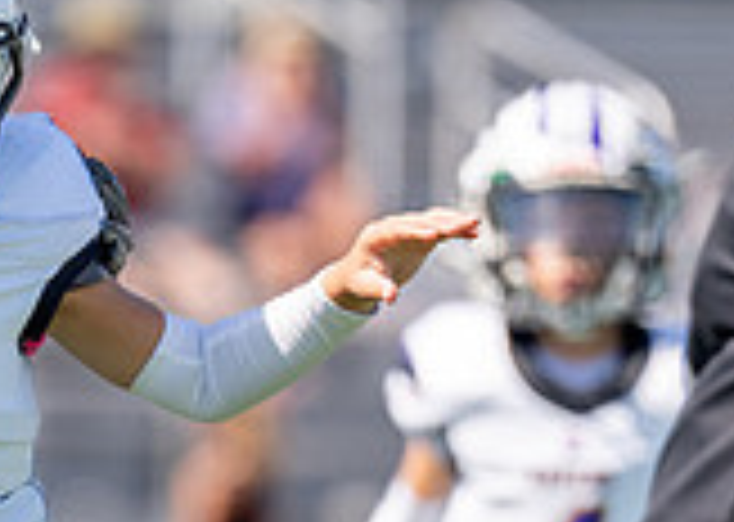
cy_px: 553
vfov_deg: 1.7
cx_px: 19
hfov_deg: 2.3
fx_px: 17926
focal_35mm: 861
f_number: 2.8
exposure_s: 1/4000
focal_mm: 200
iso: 200
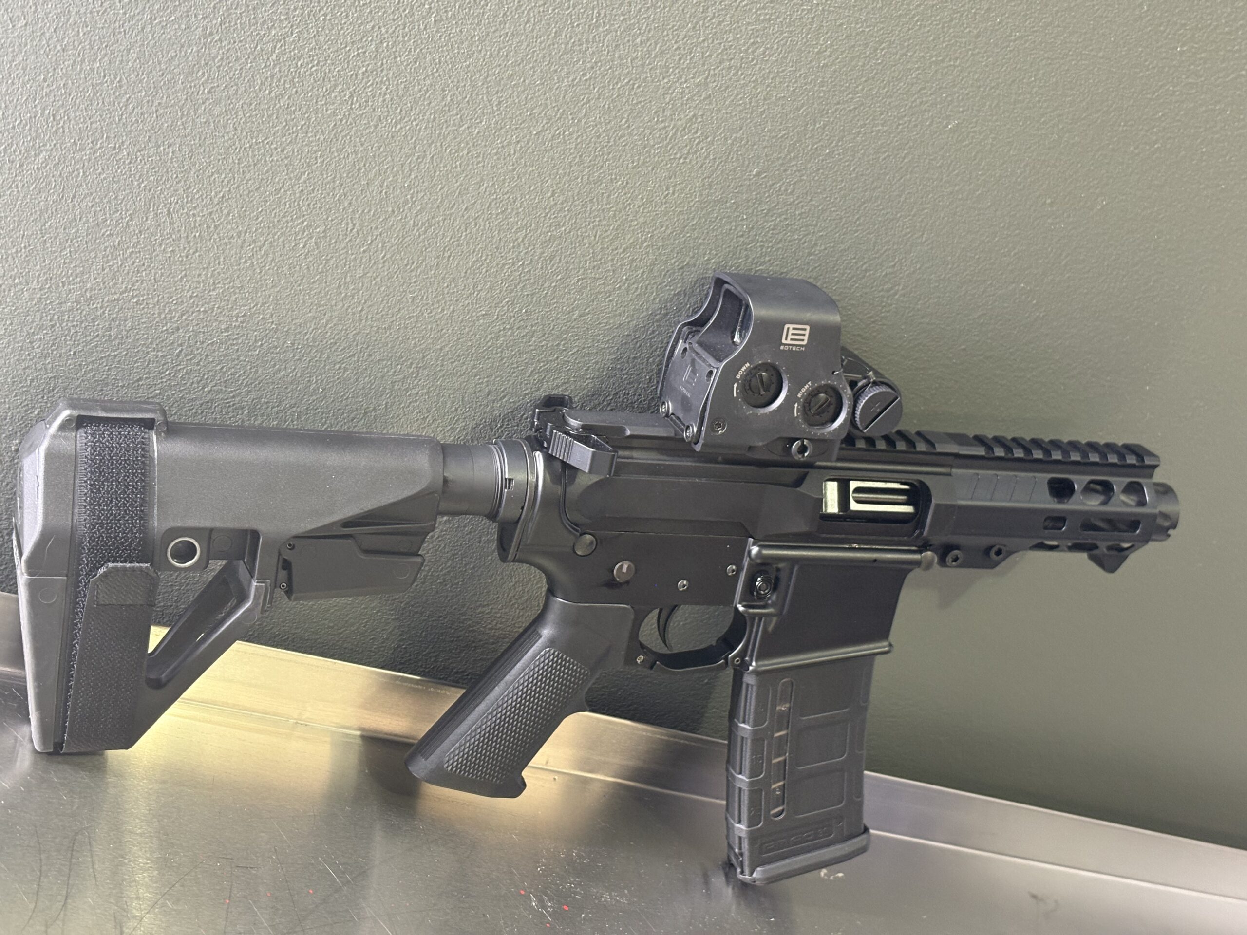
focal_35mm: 52
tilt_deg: -23.4
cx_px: 624
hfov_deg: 36.8
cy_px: 468
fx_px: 1873
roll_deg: -30.0
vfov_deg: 28.0
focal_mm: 5.96
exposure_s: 1/40
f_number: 1.6
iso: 200
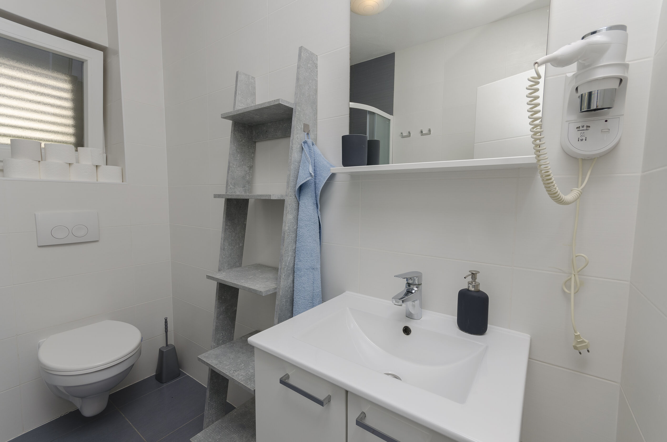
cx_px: 334
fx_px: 277
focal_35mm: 15
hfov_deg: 100.5
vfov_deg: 77.1
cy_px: 221
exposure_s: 1/80
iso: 100
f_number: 9
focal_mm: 10
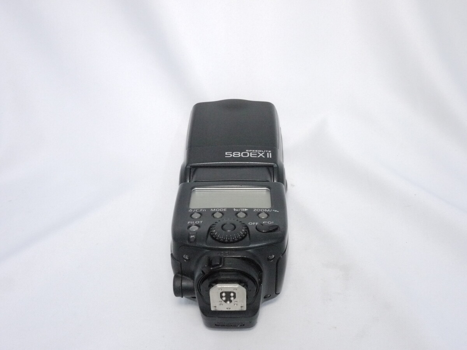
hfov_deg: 51.4
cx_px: 234
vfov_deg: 39.7
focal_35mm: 36
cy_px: 175
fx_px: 486
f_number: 10
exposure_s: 1/50
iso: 1600
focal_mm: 18
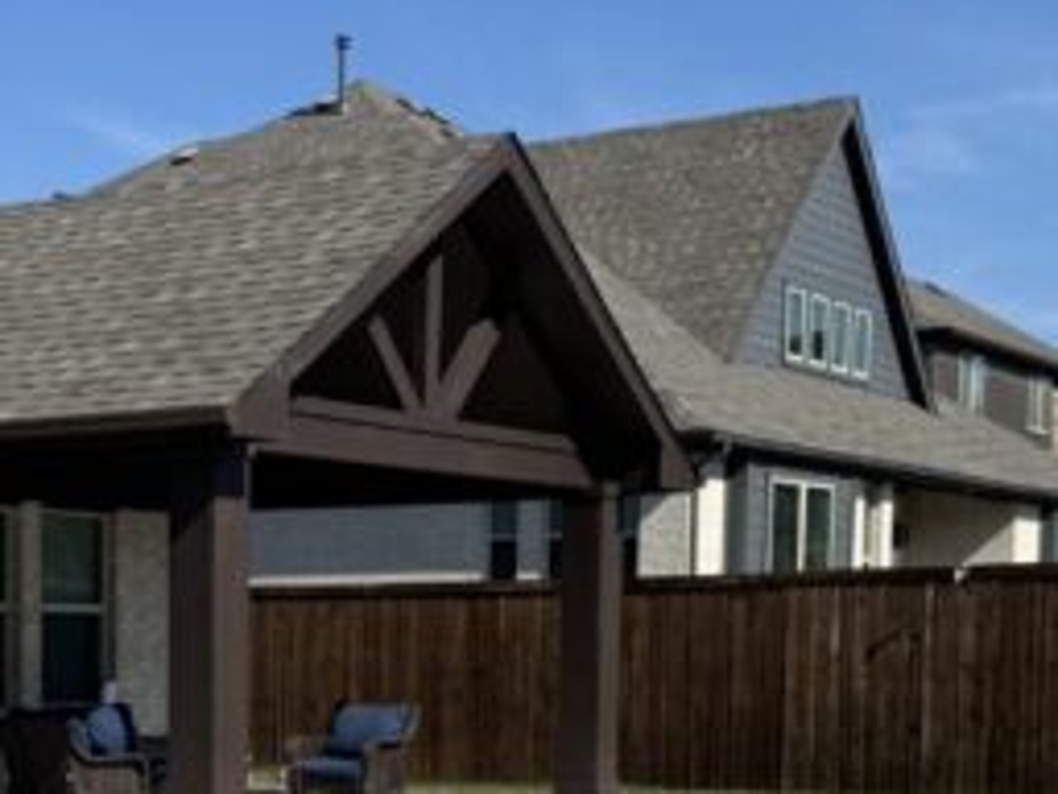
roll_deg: -0.3
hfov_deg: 26.5
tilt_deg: -4.4
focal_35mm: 72
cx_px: 198
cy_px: 794
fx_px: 2201
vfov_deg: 19.8
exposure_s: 1/7092
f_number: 1.78
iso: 80
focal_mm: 6.76
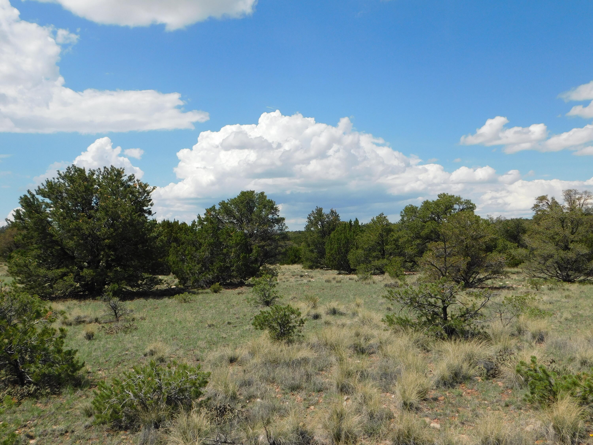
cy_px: 222
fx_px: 617
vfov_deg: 39.7
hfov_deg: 51.4
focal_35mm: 36
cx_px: 296
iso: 125
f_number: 7
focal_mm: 6.3
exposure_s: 1/500
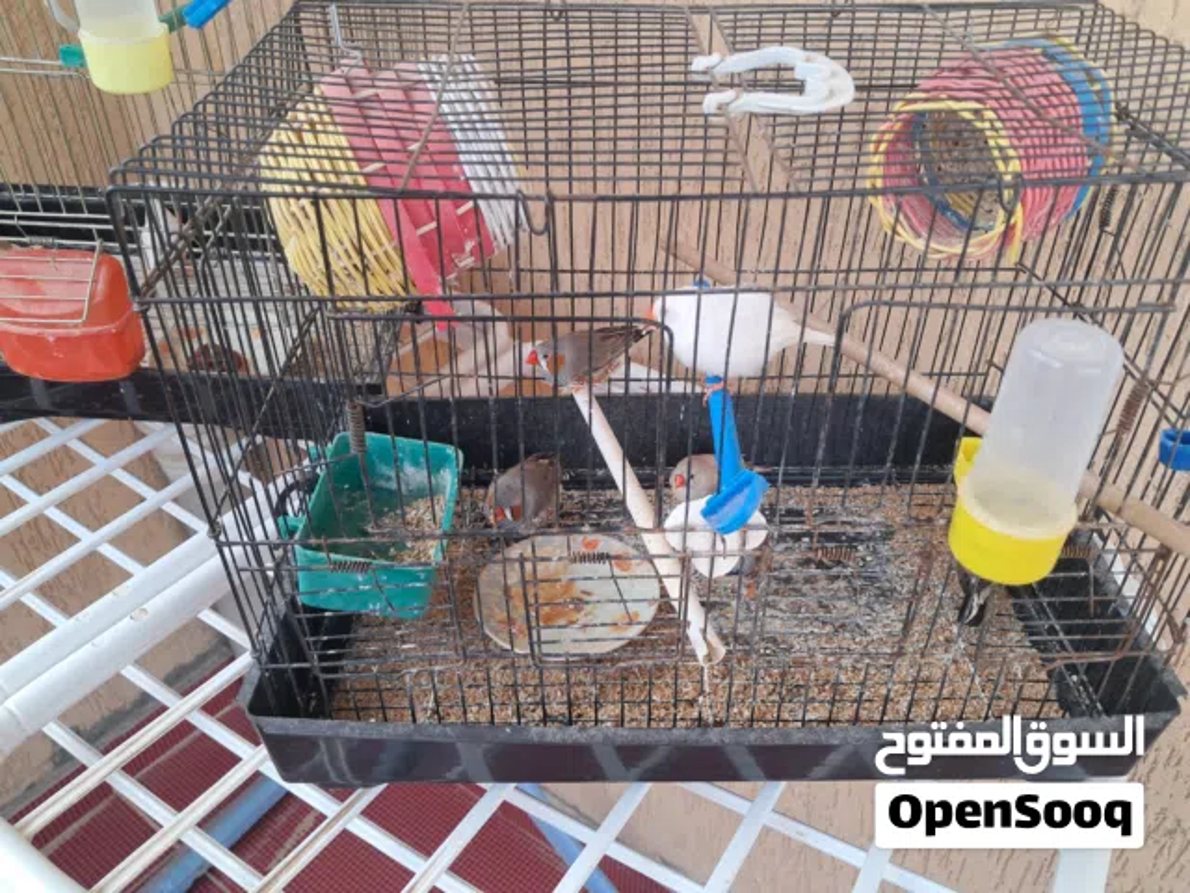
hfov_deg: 65.3
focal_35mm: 27
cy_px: 446
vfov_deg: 51.4
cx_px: 595
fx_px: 928
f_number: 1.8
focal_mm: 4
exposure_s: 1/50
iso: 50
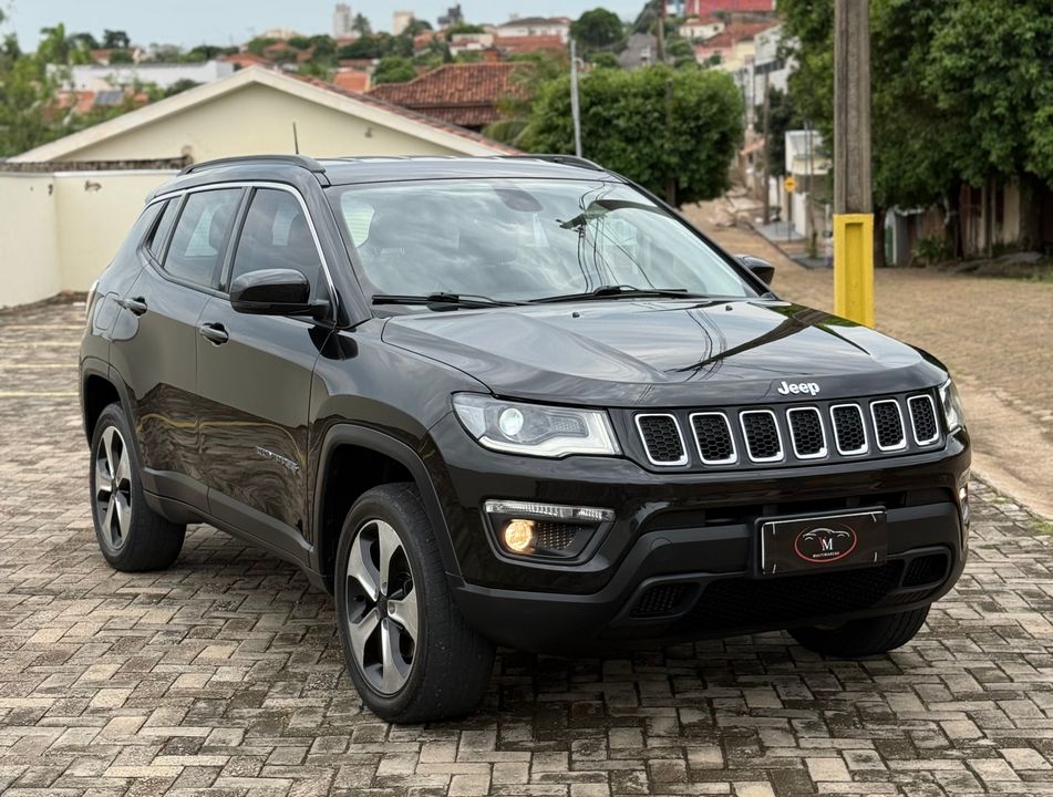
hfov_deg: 39.5
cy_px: 398
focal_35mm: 48
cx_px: 526
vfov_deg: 30.4
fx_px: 1465
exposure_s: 1/1642
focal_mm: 6.76
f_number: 1.78
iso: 64
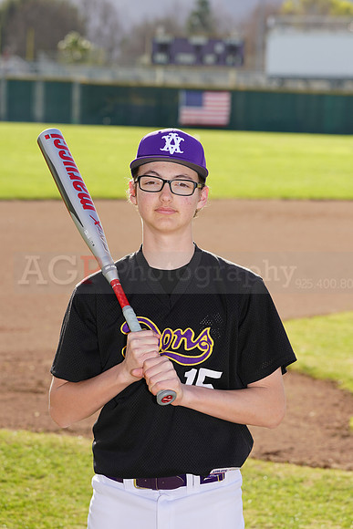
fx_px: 2322
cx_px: 176
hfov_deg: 8.7
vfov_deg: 13.0
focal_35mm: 158
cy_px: 264
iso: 100
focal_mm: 158
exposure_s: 1/200
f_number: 8
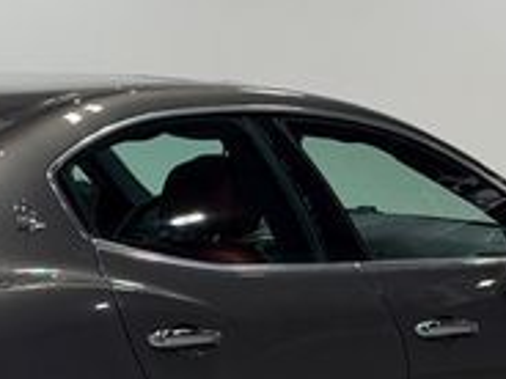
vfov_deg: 8.9
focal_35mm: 167
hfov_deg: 11.7
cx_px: 22
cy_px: 294
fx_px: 2441
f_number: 1.78
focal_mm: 6.76
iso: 64
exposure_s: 1/280
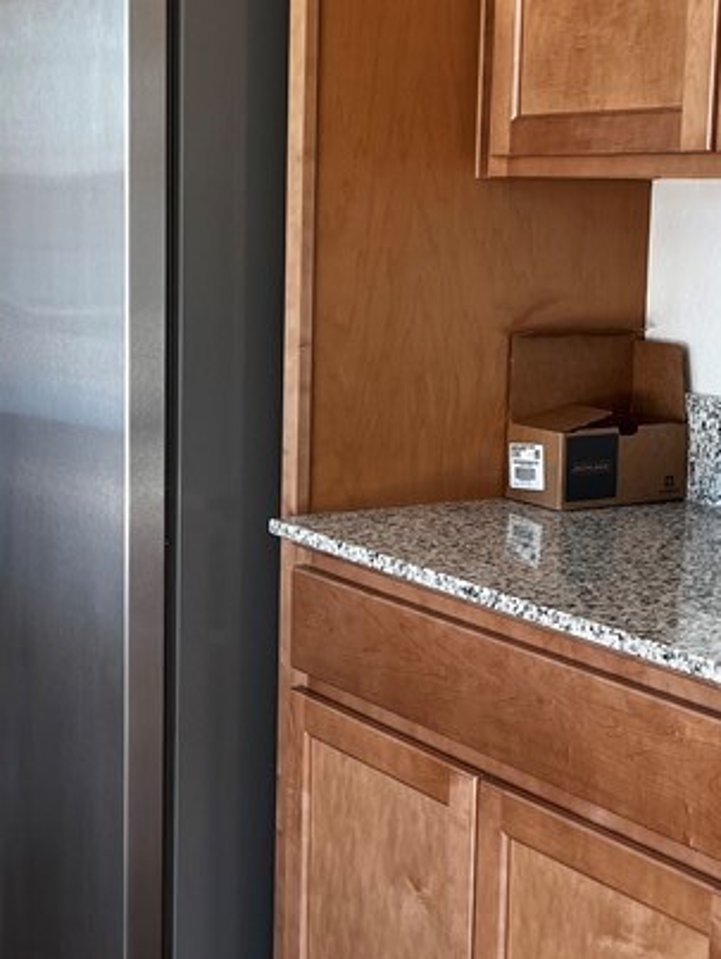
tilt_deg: -7.9
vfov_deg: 29.4
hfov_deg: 22.3
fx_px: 1830
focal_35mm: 66
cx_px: 286
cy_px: 457
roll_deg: -0.2
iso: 50
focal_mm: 5.1
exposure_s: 1/122
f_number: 1.6
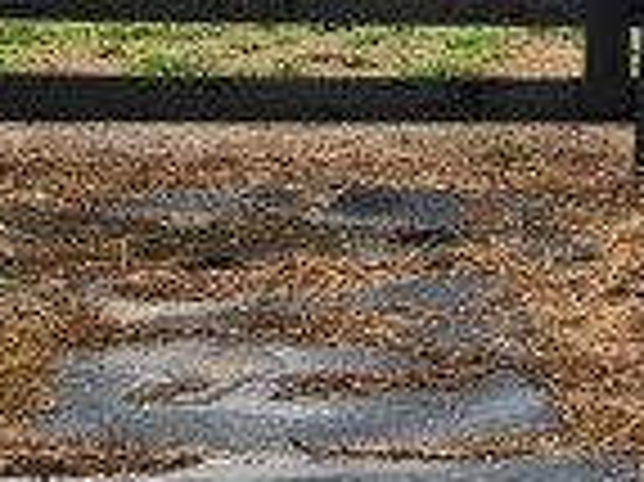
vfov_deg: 8.8
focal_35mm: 165
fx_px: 3067
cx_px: 946
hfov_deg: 11.5
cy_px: -180
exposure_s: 1/522
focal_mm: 5.4
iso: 20
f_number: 1.8
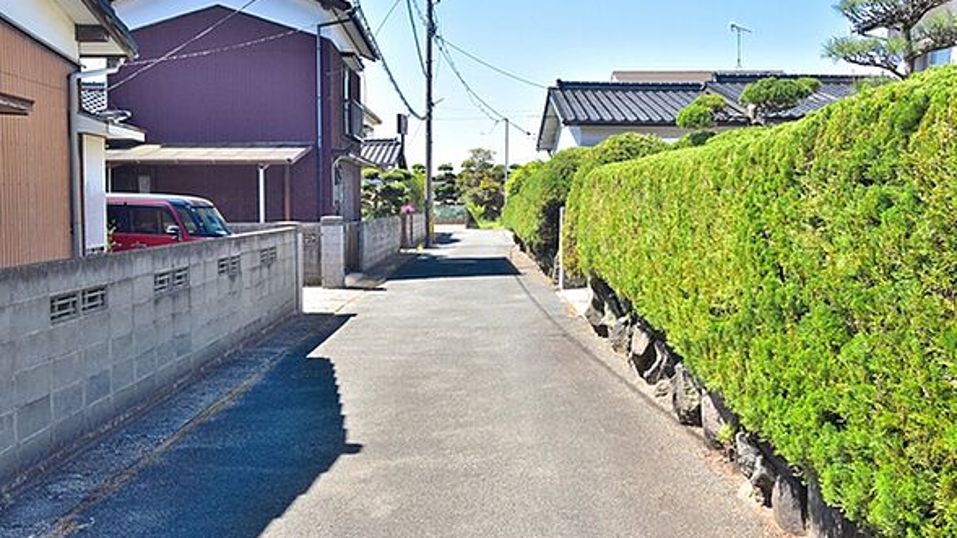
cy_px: 236
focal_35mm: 32
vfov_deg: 36.6
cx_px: 484
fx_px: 812
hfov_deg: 61.0
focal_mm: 20
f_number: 8
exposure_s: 1/40
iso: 100
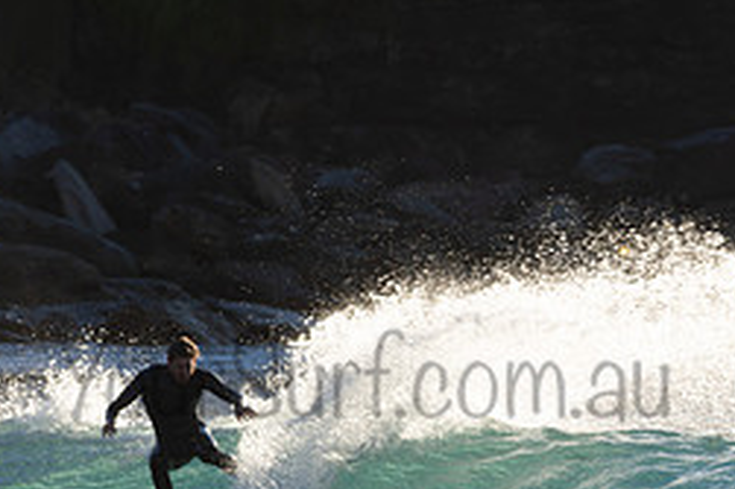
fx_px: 19097
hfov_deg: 2.2
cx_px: 360
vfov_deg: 1.5
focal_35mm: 936
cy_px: 350
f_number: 5.6
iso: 100
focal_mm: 270
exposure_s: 1/400
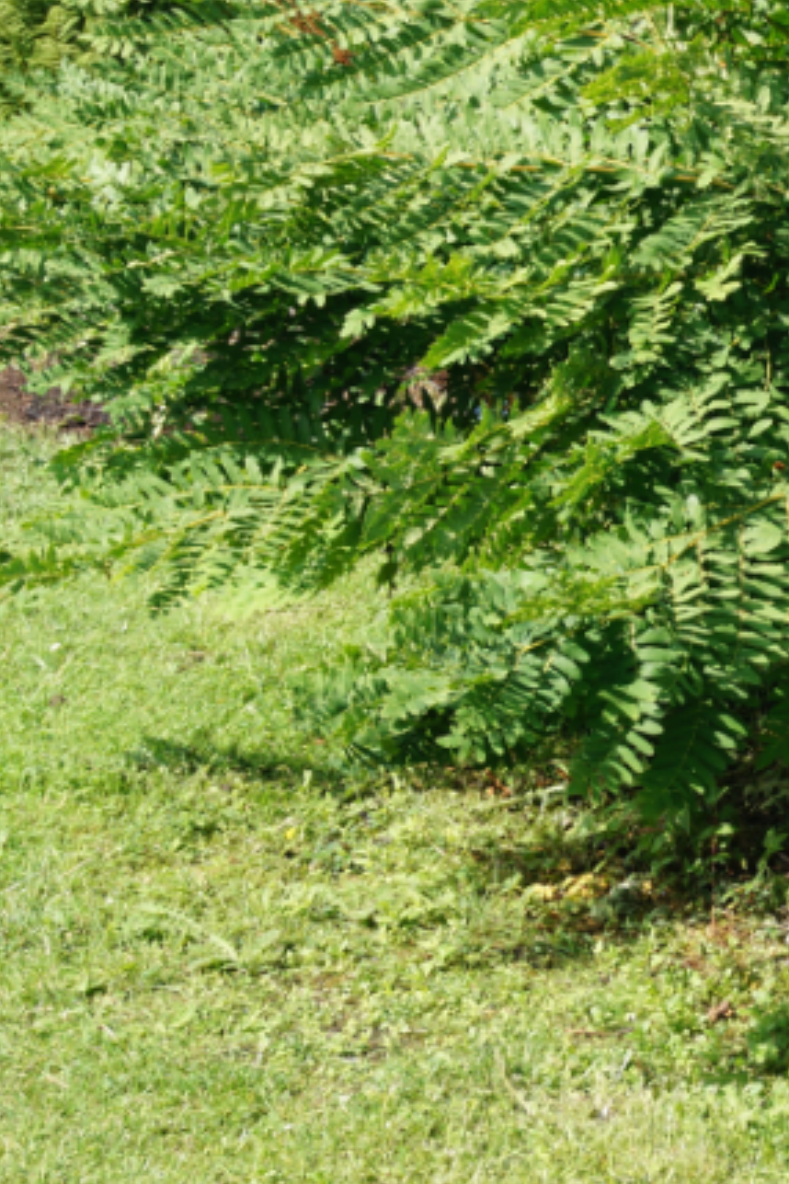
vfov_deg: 16.1
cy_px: 163
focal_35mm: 126
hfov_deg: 10.1
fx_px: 4142
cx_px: 1517
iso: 100
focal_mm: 30
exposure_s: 1/100
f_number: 9
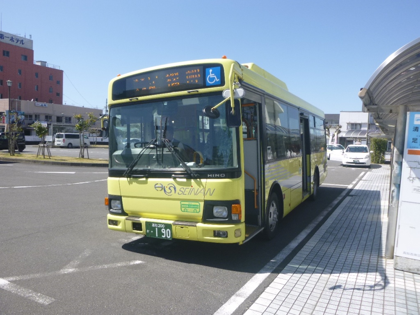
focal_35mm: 25
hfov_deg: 69.4
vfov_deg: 54.9
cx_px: 210
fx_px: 303
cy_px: 158
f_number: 3.9
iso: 100
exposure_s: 1/400
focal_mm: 4.5
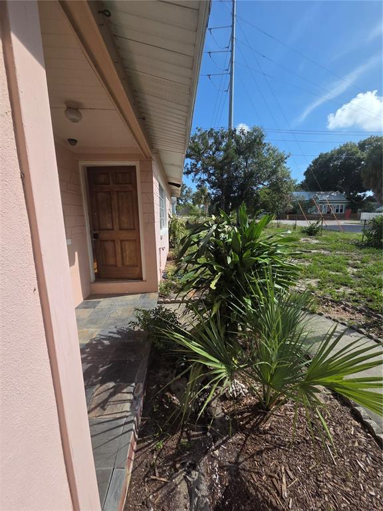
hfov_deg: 89.9
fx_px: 192
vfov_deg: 106.2
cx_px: 192
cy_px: 256
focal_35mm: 13
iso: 50
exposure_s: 1/2054
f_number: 2.2
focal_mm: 2.2
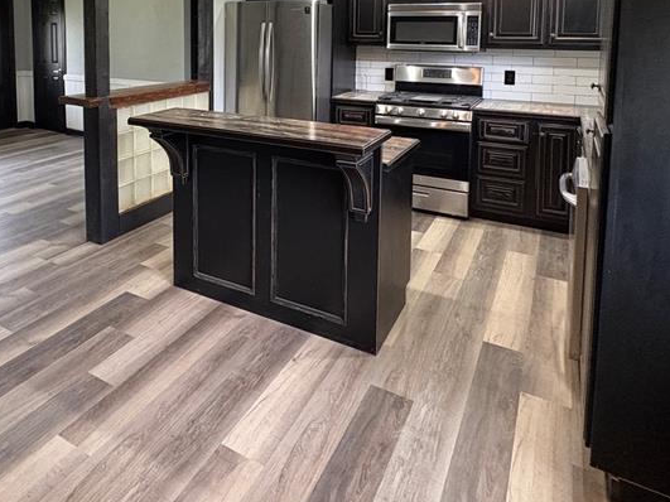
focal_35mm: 27
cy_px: 68
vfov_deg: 47.1
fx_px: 522
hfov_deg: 63.9
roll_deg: +0.0
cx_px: 230
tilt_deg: -5.0
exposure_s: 1/60
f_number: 2.2
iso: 640
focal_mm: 2.22
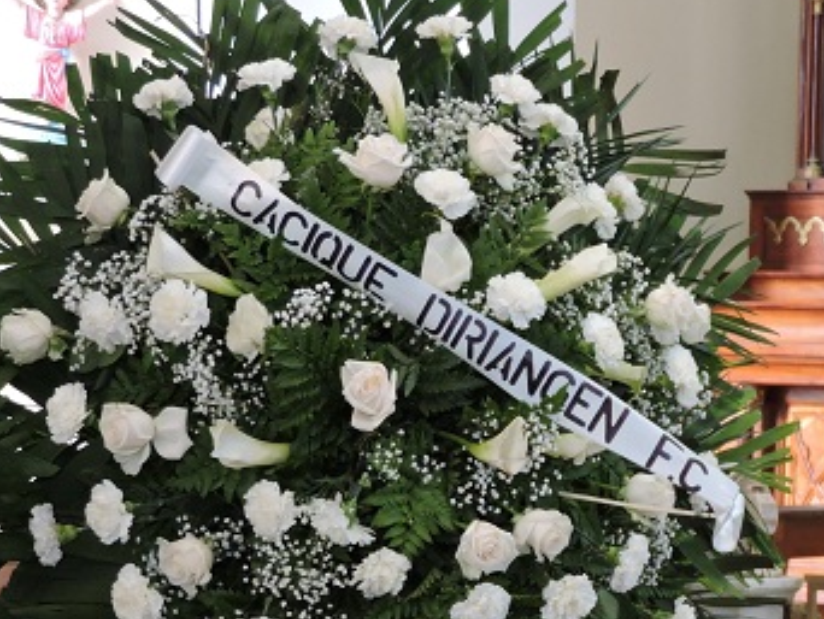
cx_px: 824
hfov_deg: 10.6
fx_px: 4383
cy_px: 560
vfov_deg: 8.1
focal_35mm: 184
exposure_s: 1/25
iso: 400
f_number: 4.1
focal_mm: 16.1
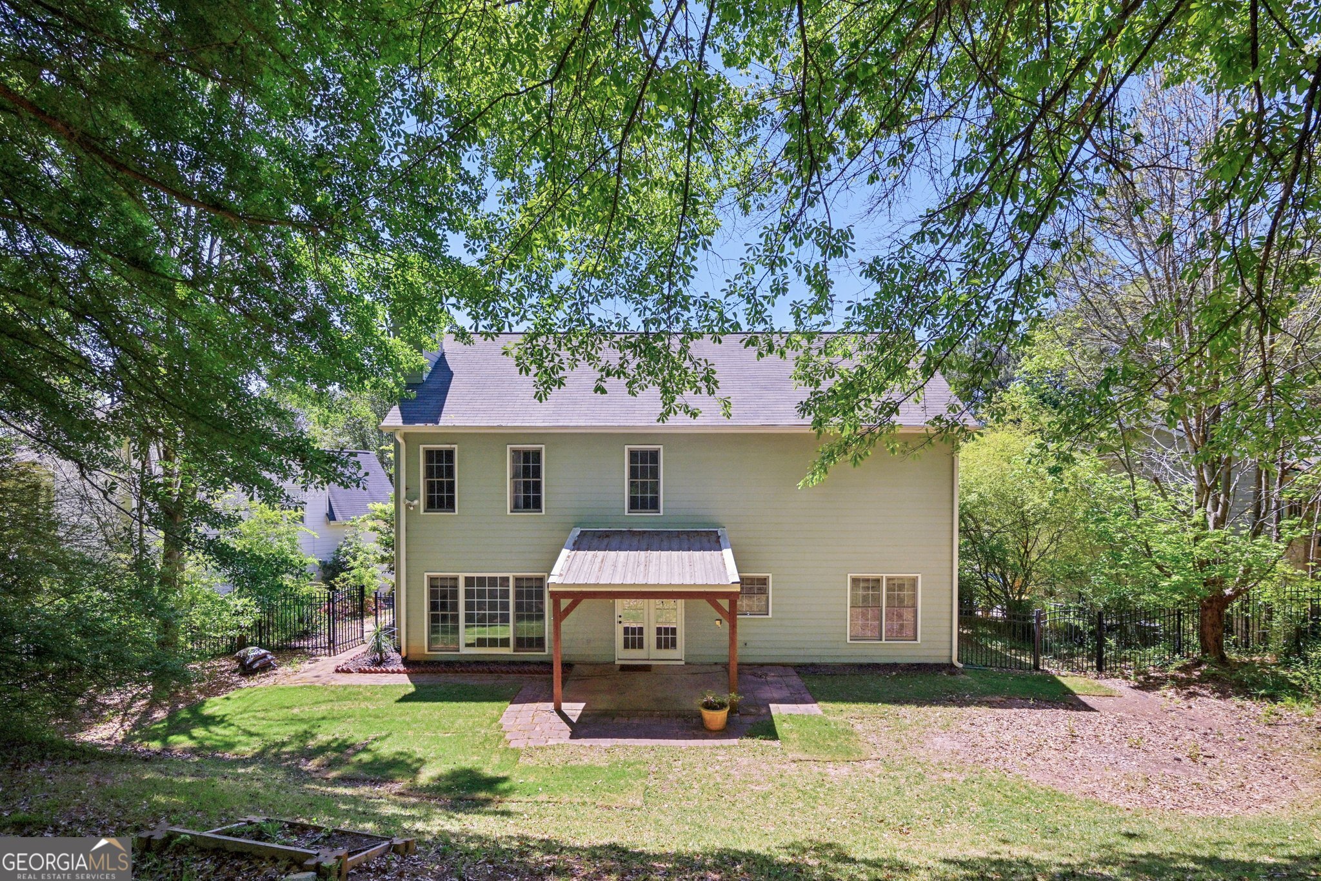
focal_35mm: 16
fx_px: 605
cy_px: 440
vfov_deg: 72.0
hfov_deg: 95.0
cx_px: 660
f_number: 8
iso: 400
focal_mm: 16.5
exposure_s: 1/1000
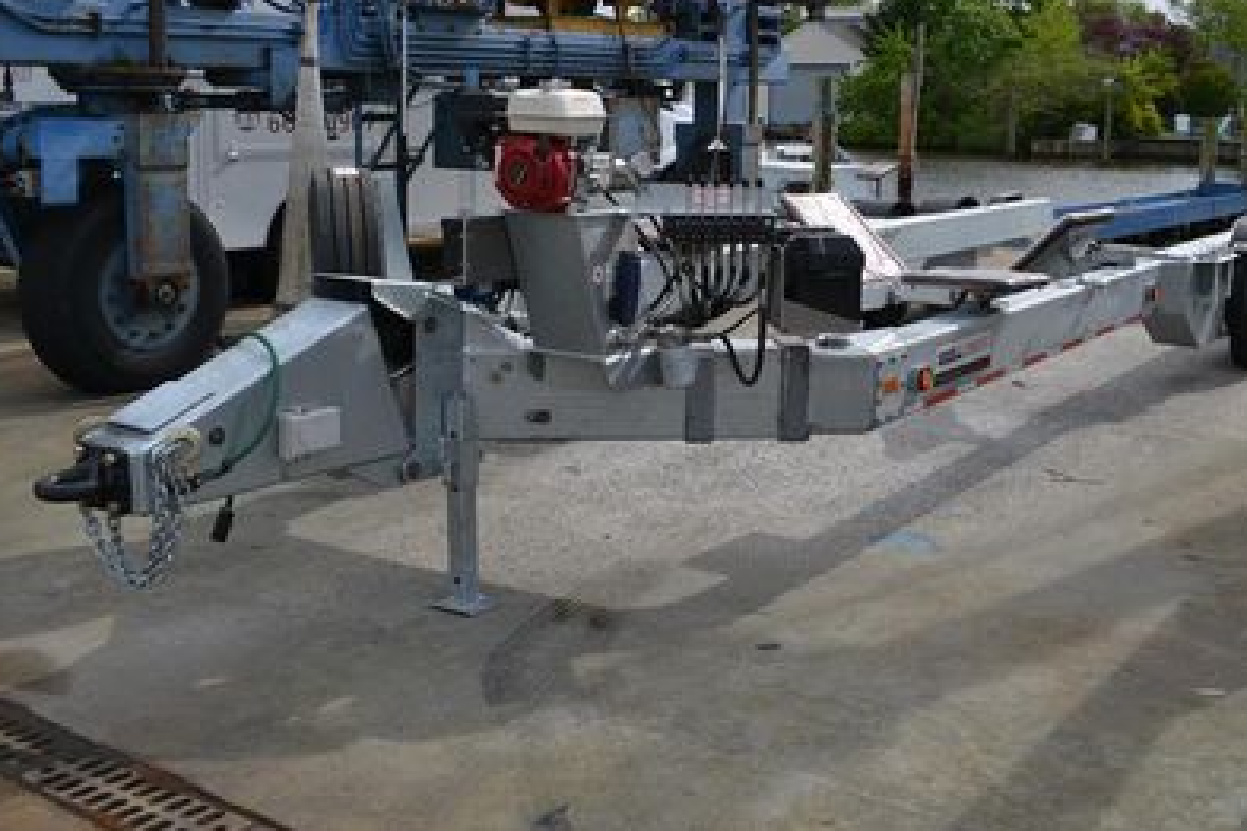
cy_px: 309
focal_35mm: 42
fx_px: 1455
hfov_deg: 46.2
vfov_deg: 31.7
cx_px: 739
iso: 100
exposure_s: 1/250
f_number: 8
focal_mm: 22
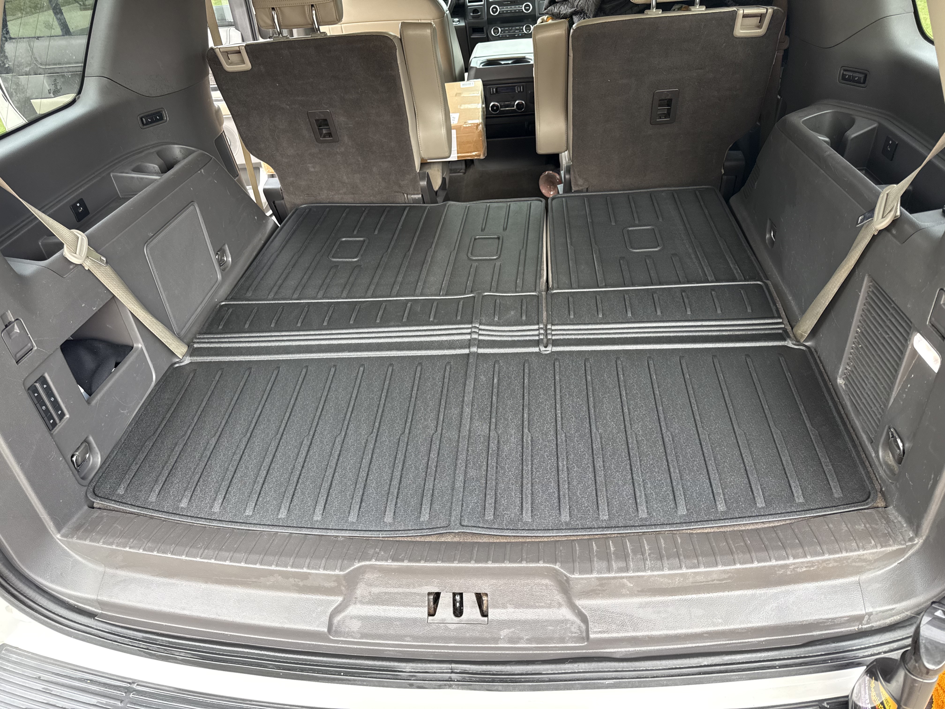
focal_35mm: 24
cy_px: 354
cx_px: 472
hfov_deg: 71.6
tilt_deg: -33.2
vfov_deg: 56.8
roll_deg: +5.8
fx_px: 655
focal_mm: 6.76
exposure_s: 1/121
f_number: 1.78
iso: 80
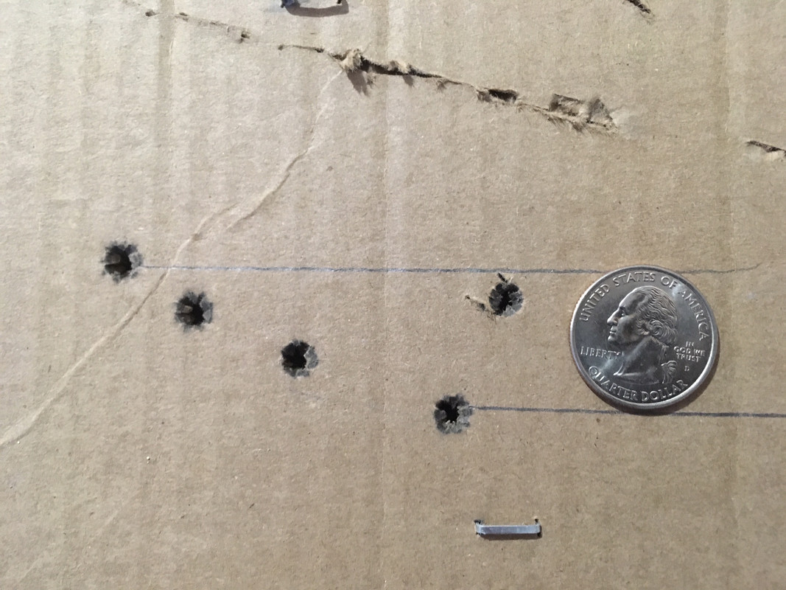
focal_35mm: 29
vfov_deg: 48.2
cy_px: 295
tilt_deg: -87.4
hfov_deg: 61.7
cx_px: 393
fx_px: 658
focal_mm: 4.15
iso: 400
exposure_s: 1/15
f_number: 2.2
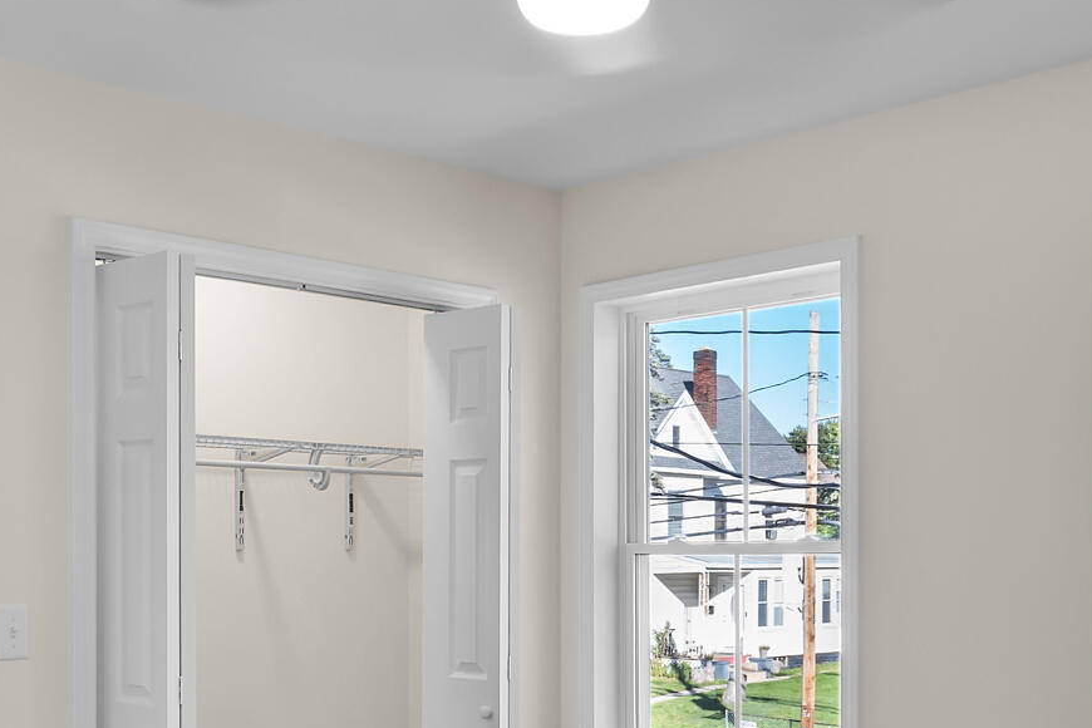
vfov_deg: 28.5
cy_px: 606
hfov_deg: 42.7
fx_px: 1395
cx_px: 510
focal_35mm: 46
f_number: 5.6
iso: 250
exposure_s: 1/30
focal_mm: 16
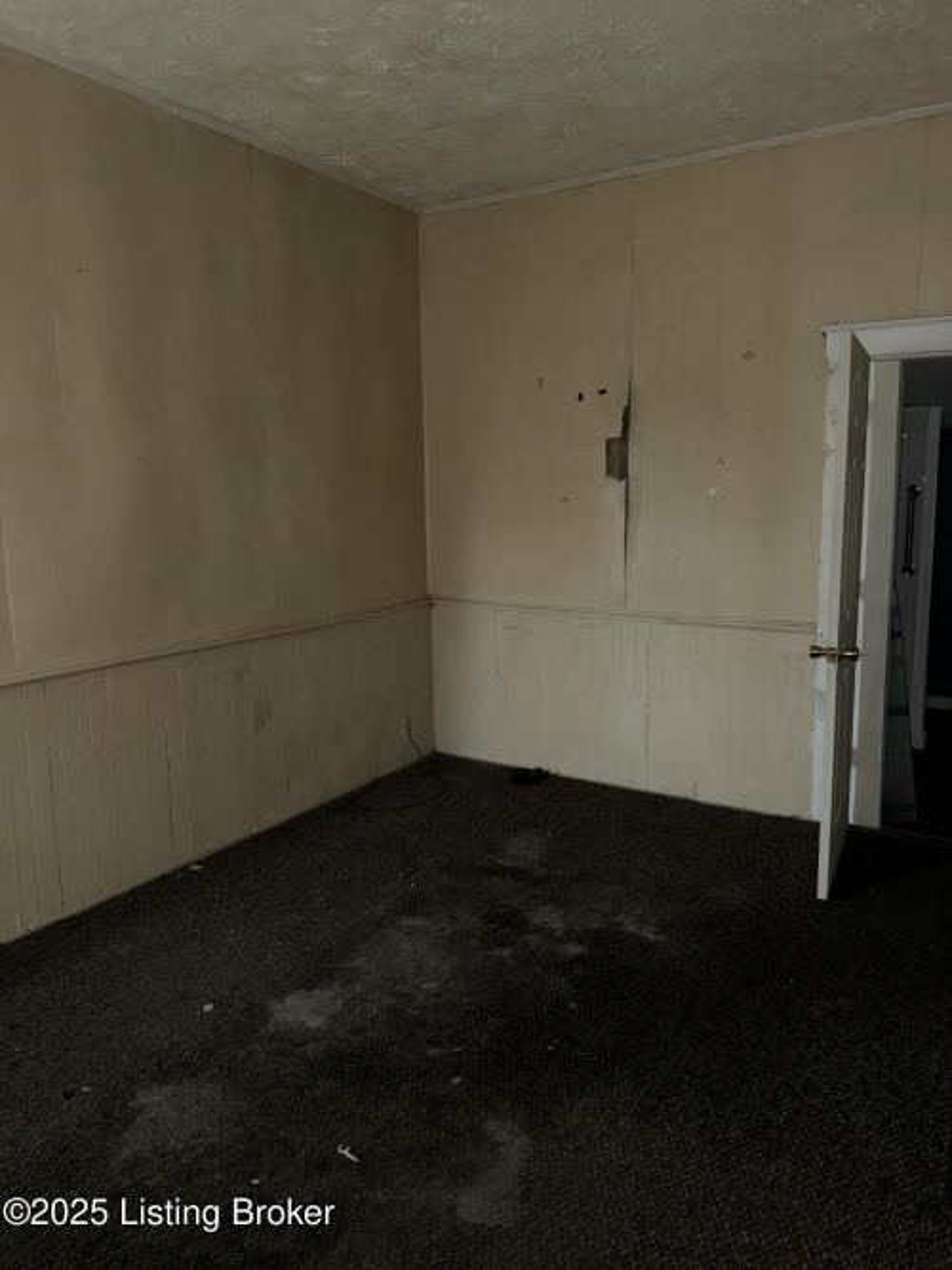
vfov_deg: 71.6
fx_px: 880
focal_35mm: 24
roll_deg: -0.1
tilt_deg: -8.4
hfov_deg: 56.8
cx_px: 476
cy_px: 635
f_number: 1.78
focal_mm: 6.76
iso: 200
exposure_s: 1/5
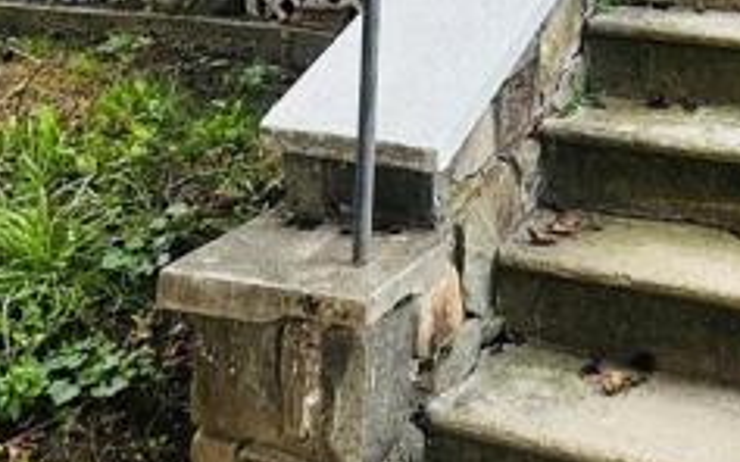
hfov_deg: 32.9
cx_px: 606
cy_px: -353
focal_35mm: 60
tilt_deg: +6.8
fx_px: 1210
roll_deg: -3.0
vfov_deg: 17.7
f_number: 2.2
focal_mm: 2.22
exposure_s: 1/219
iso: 40
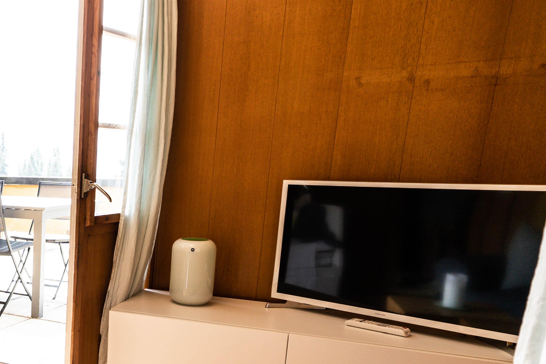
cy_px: 298
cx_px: -67
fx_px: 607
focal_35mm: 40
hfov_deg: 39.0
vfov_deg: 32.4
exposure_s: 1/100
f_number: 4.5
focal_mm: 17
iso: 100
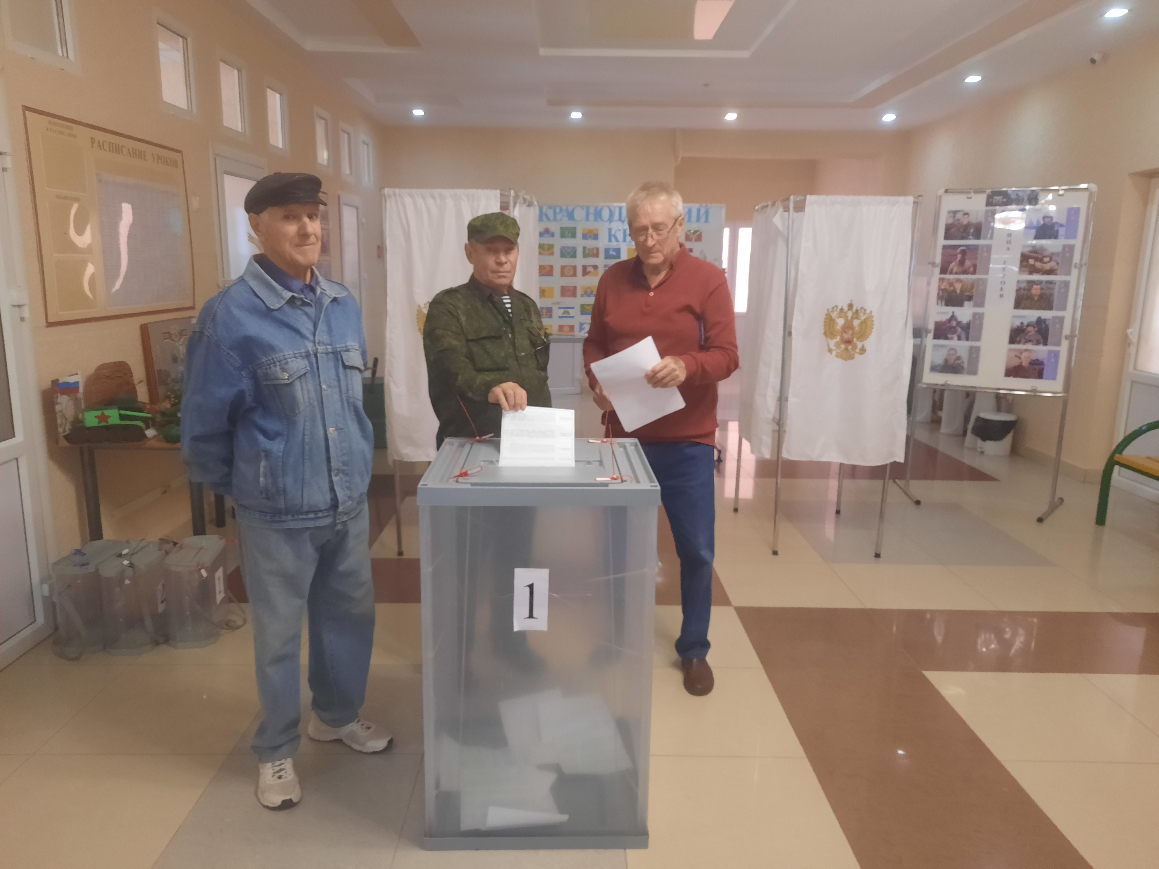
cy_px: 434
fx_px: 837
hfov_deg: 69.4
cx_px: 580
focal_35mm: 25
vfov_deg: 54.9
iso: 400
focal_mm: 4.6
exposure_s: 1/33
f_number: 2
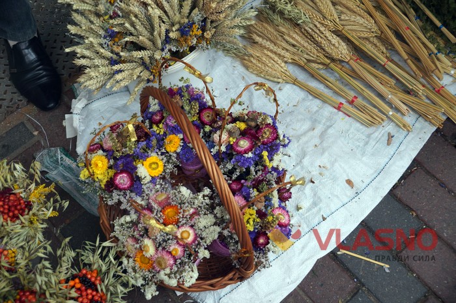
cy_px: 152
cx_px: 228
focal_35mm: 45
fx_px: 569
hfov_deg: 43.6
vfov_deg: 29.8
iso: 100
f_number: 4
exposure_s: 1/60
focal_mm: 30
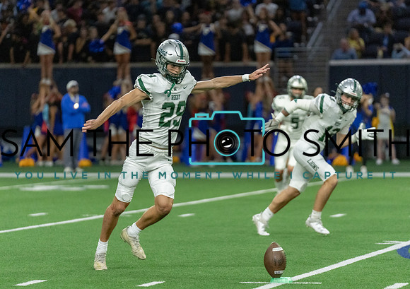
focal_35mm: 249
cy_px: 152
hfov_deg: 8.1
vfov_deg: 5.7
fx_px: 2884
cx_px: 182
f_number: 2.8
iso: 4000
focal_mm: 200
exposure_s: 1/1250
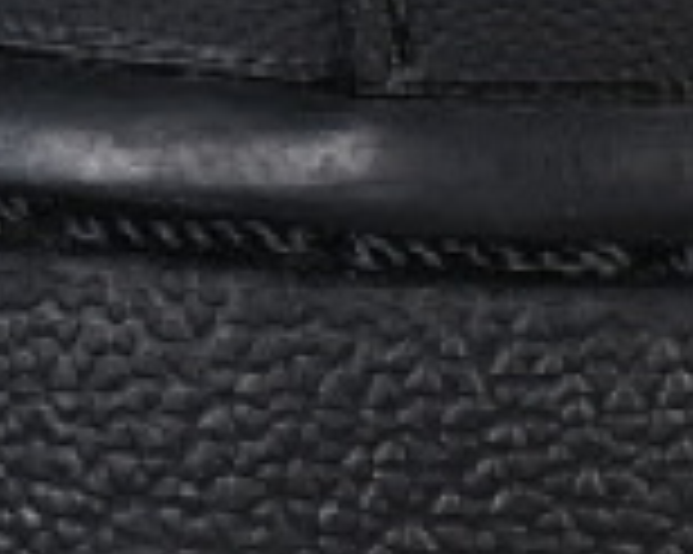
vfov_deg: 3.1
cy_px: -779
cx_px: 580
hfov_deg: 3.9
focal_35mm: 495
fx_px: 10146
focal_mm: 50
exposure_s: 1/60
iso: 160
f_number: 6.3
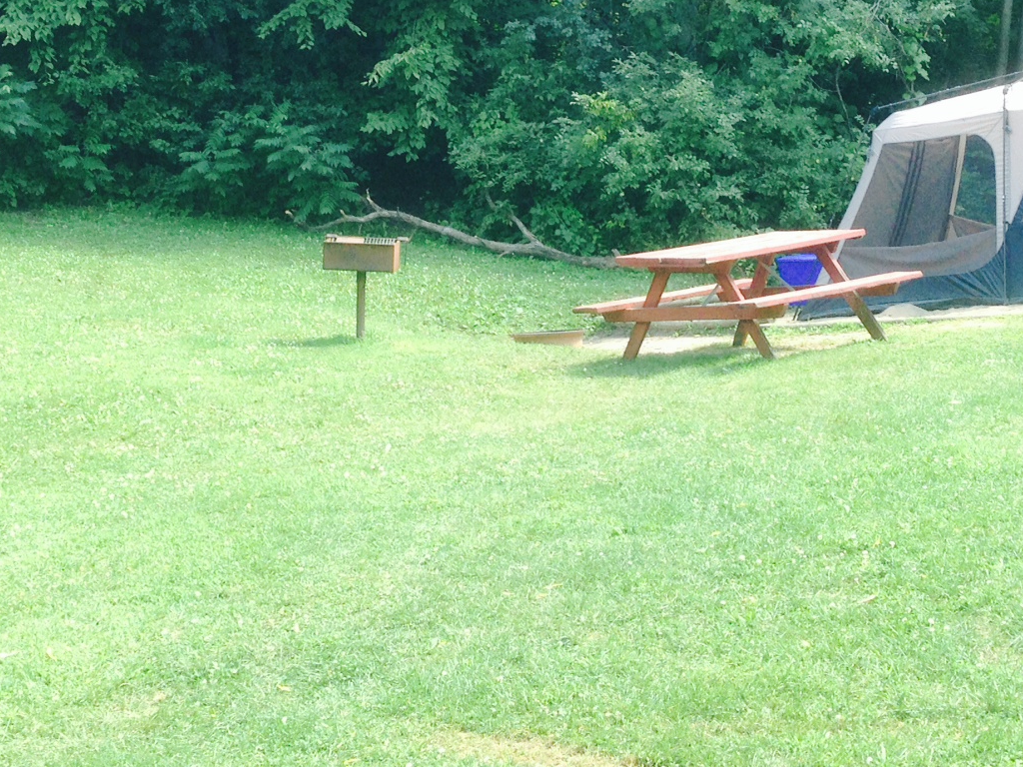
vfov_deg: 22.1
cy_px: 236
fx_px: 1950
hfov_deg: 29.4
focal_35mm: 66
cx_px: 532
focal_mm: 4.12
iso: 50
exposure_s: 1/120
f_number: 2.4
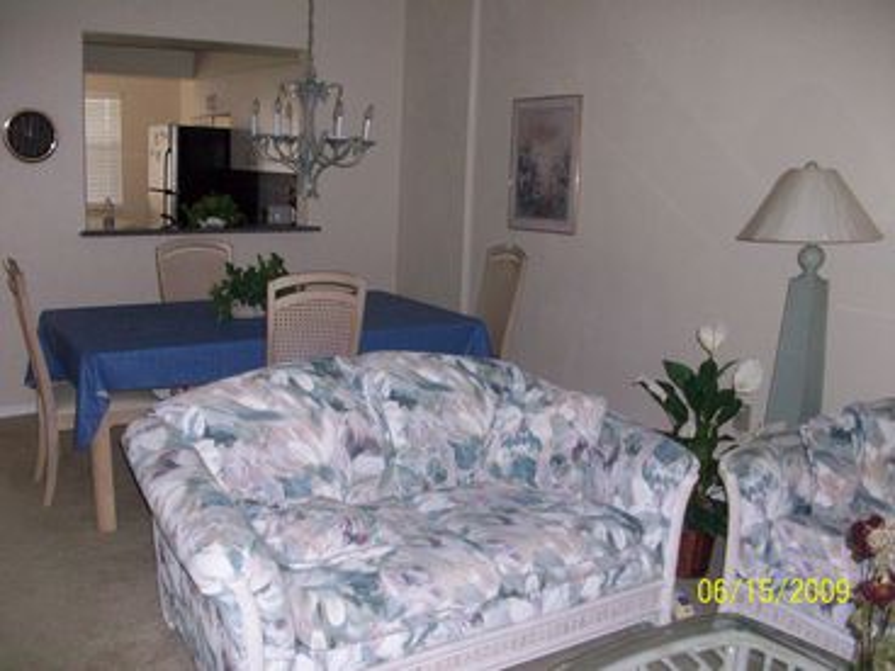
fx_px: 879
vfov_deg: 41.8
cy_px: 336
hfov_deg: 54.0
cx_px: 448
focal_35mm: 34
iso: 200
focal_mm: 5.7
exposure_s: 1/60
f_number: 2.8
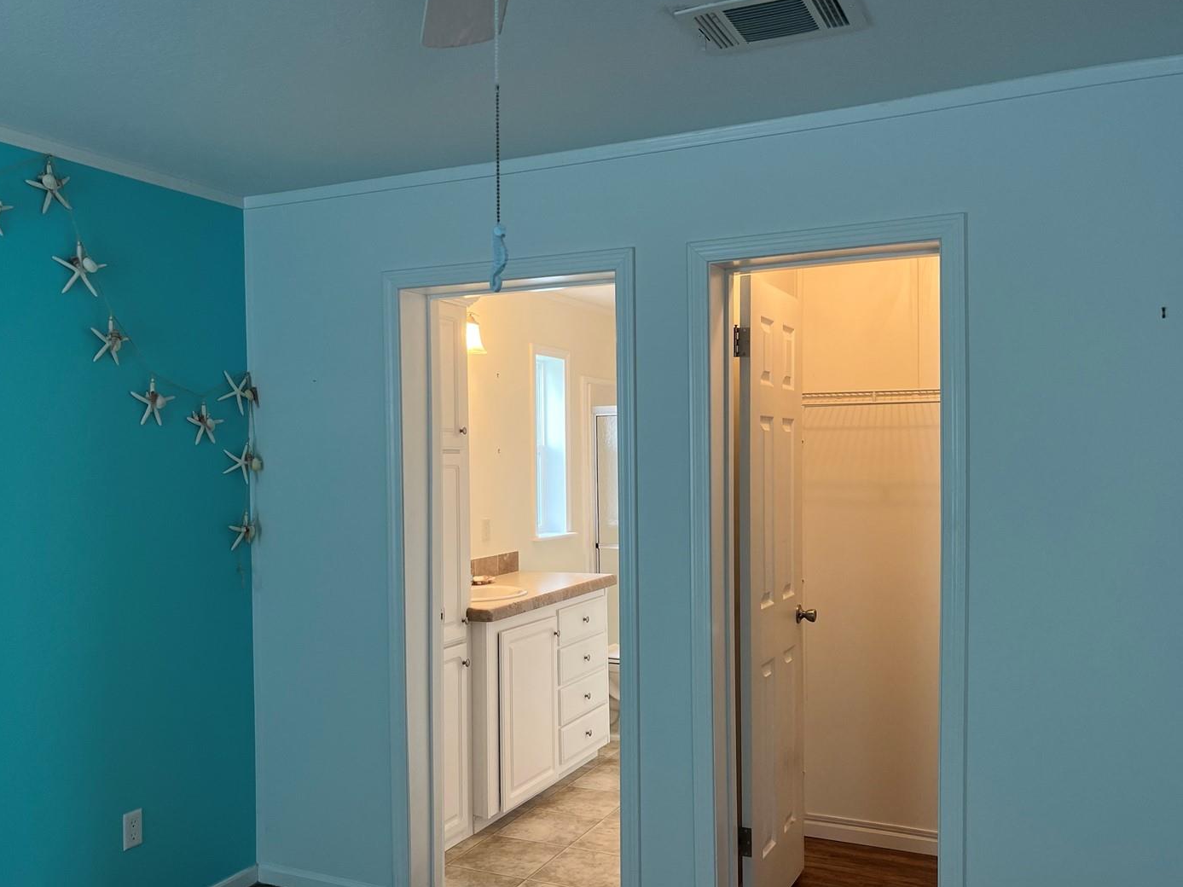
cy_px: 472
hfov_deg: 60.0
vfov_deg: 46.8
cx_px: 596
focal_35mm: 30
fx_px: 1025
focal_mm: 5.1
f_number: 1.6
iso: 100
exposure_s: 1/60
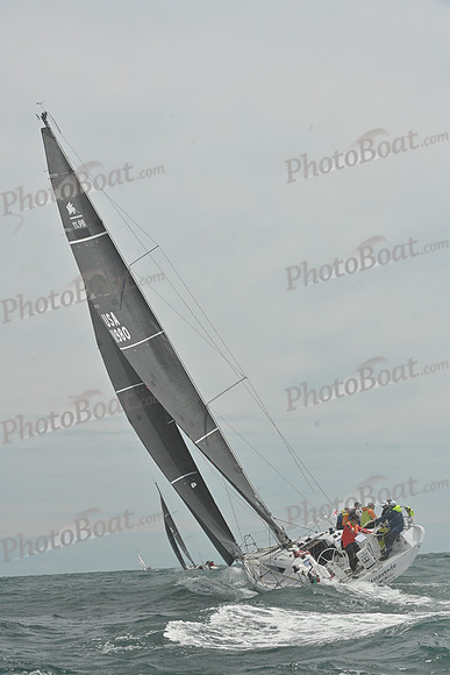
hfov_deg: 19.5
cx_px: 225
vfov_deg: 28.8
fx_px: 1312
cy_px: 338
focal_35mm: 70
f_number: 13
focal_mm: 70
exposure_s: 1/1250
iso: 320
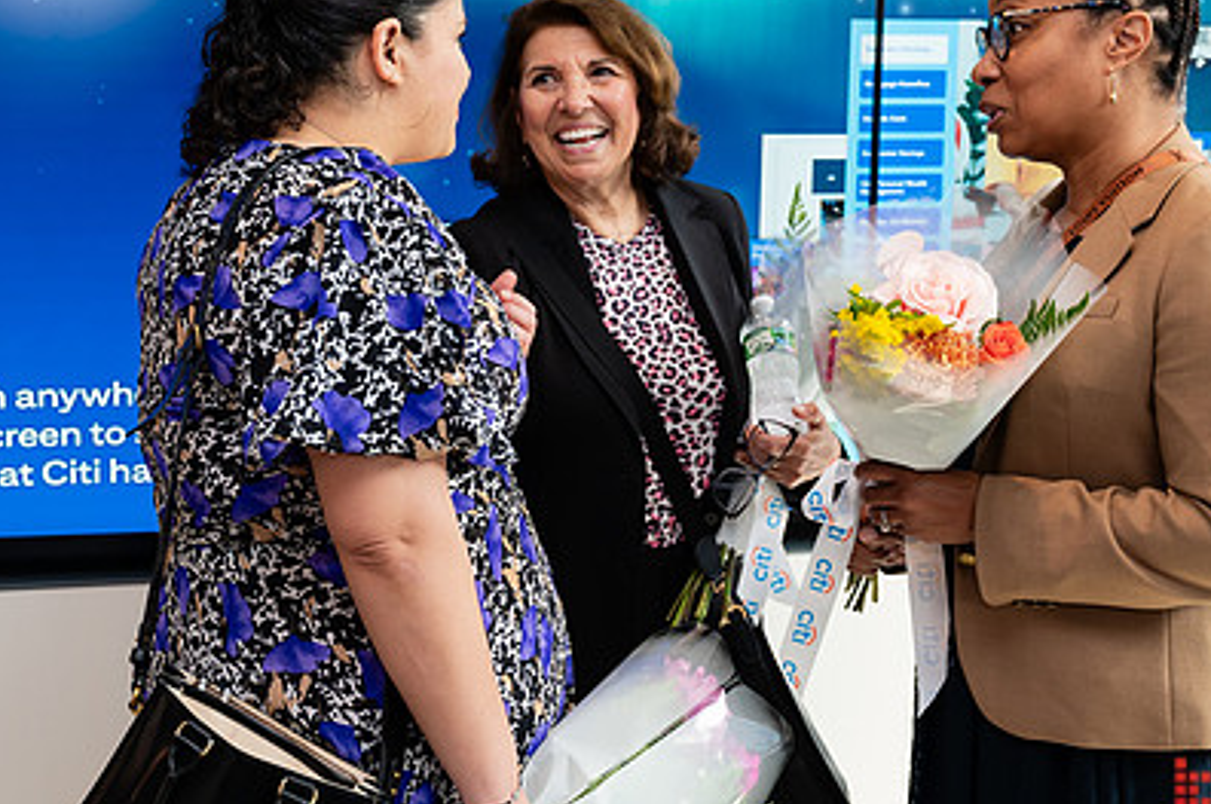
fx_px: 1982
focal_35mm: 59
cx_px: 458
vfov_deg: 22.9
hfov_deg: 33.8
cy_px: 296
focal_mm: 38
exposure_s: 1/200
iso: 400
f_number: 4
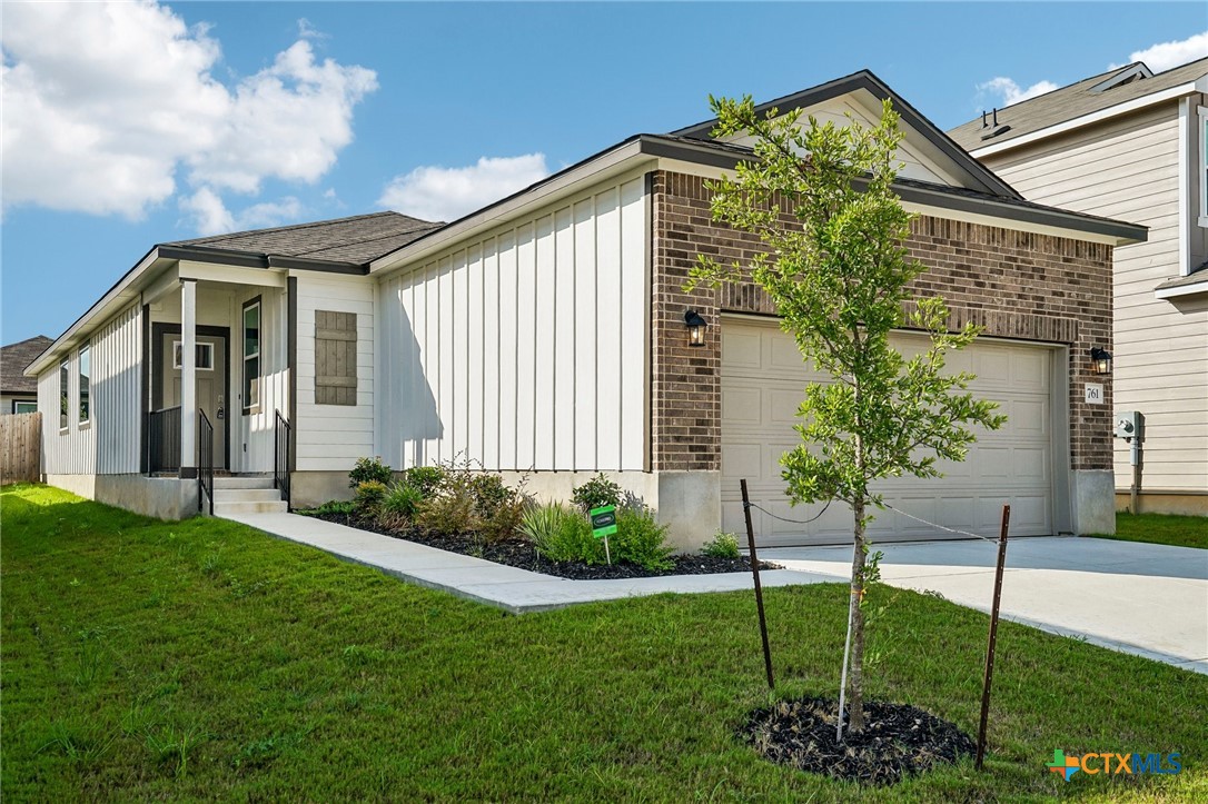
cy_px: 402
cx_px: 604
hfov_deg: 58.7
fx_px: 1073
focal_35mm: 32
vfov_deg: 41.1
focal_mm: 32
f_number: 8
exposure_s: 1/500
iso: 200
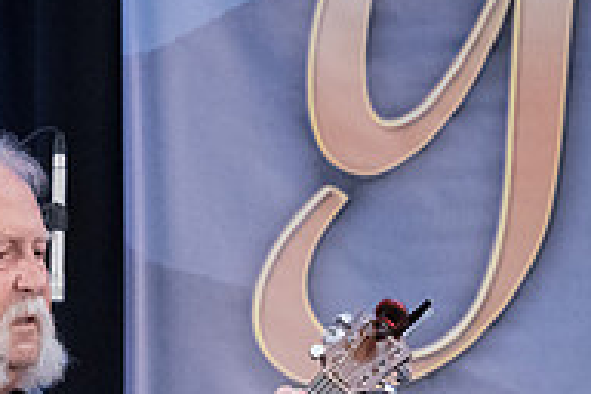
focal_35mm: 284
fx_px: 4662
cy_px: 525
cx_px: 502
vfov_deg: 4.8
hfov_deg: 7.2
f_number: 5.6
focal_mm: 94
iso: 12800
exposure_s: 1/250
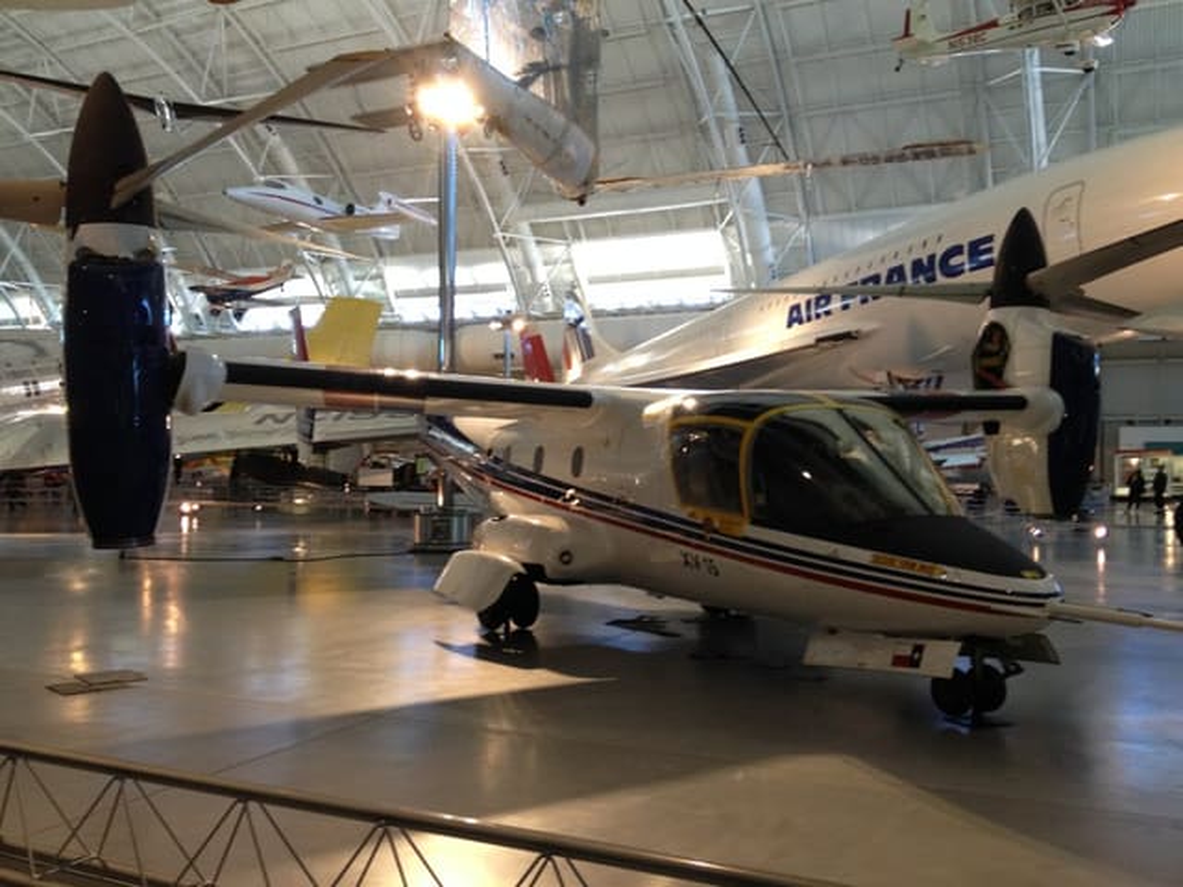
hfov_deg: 52.6
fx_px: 1196
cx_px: 592
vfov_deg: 40.7
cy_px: 444
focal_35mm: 35
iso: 125
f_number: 2.4
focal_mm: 4.28
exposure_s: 1/20
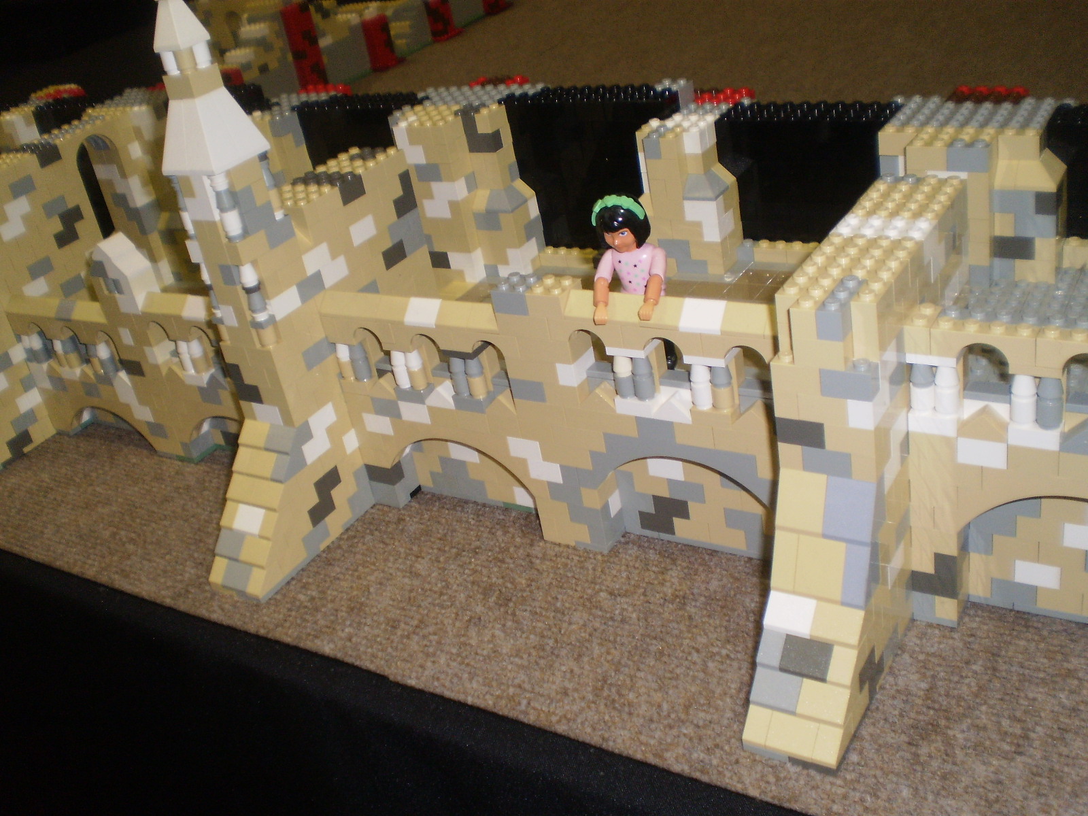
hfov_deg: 51.4
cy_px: 408
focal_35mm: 36
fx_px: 1131
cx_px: 544
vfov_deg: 39.7
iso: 125
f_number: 3.1
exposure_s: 1/30
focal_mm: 6.3
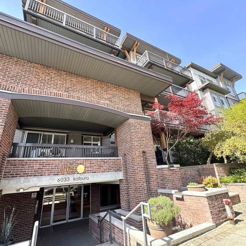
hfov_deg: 84.0
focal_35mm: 17
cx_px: 120
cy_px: 125
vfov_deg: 84.0
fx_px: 137
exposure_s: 1/198
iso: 40
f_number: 2.2
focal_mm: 2.22
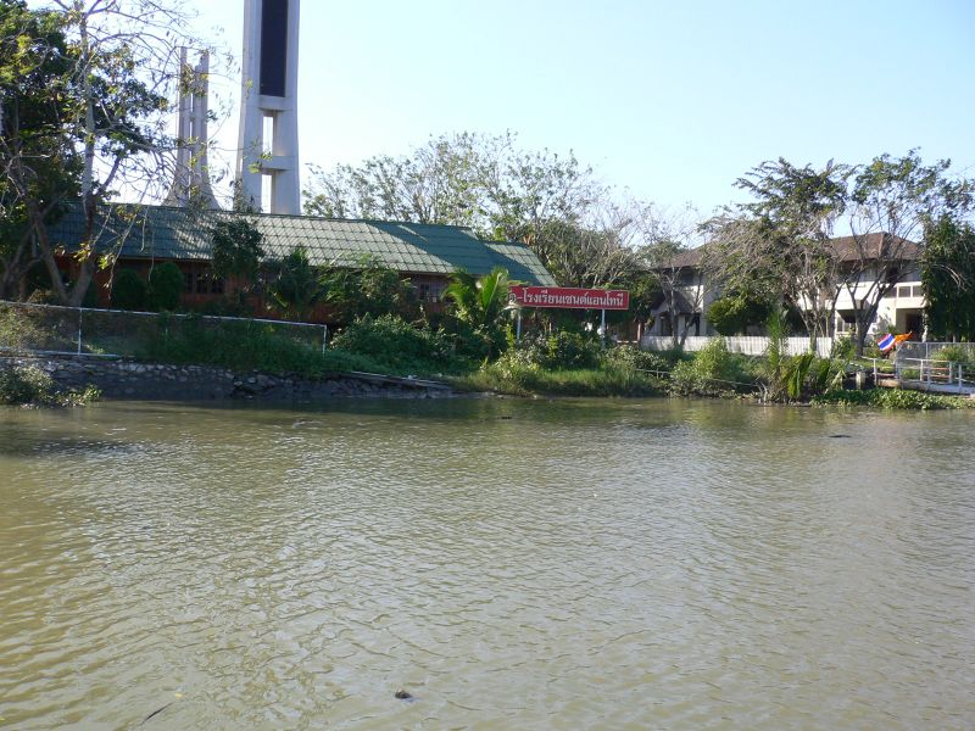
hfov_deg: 52.6
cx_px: 488
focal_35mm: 35
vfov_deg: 40.7
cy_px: 366
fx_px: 986
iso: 80
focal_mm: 5.8
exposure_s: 1/160
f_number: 5.6
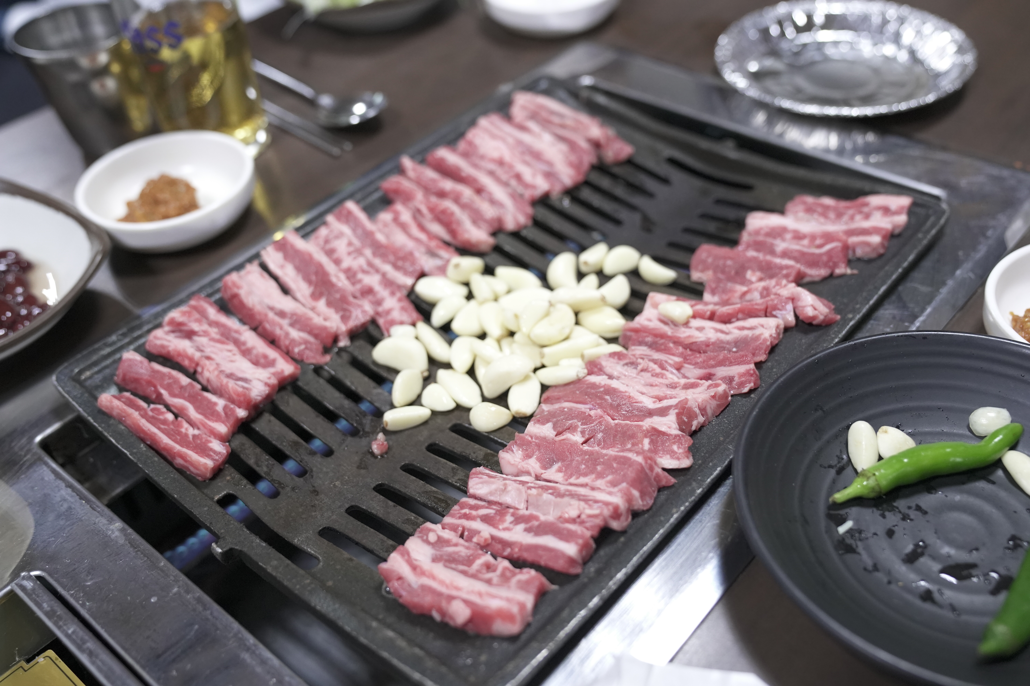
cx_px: 515
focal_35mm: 36
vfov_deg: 36.9
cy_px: 343
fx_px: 1030
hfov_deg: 53.1
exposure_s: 1/320
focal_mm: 36
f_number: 3.5
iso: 4000
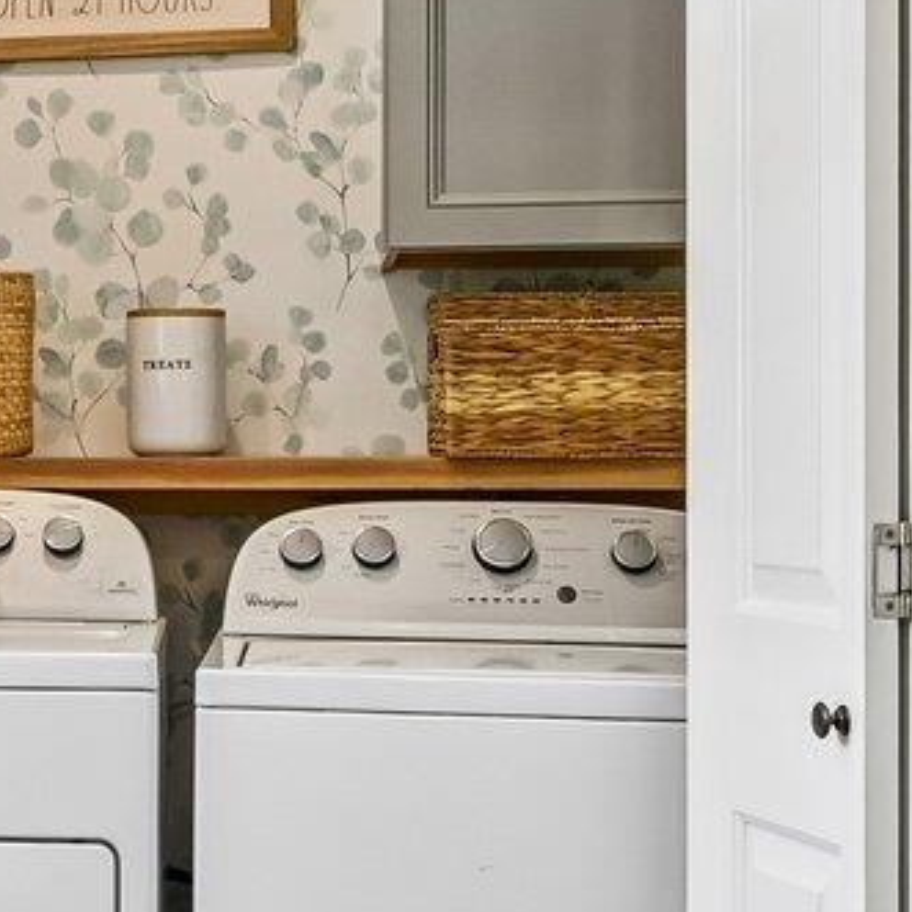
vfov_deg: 20.6
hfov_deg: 19.5
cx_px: -168
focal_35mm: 84
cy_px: 478
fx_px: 2504
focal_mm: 16
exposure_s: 1/40
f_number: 8
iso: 400
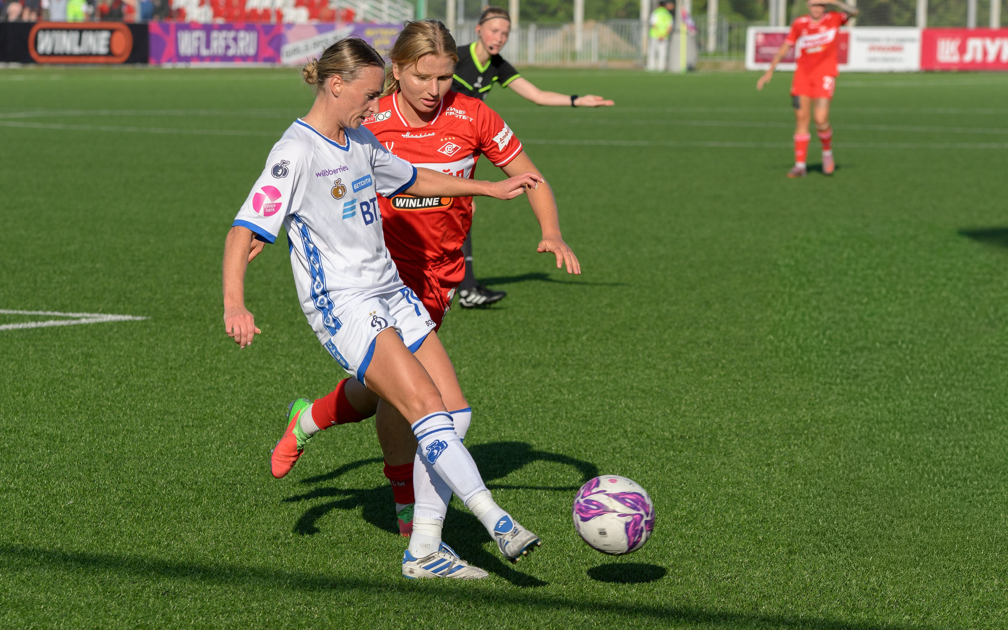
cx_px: 473
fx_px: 5467
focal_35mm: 199
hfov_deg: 10.5
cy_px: 408
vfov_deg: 6.6
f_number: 5.6
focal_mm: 130
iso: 450
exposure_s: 1/2500
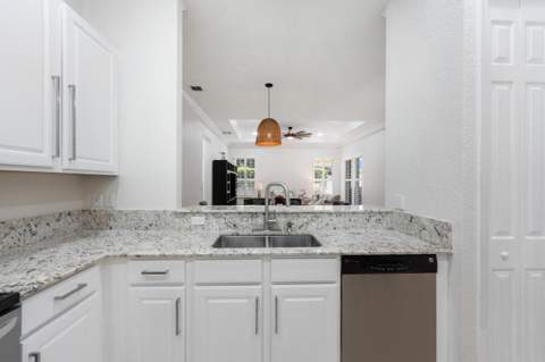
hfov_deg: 104.3
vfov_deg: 81.1
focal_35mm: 14
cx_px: 272
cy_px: 181
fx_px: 212
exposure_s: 1/6
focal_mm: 14
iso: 250
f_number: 9
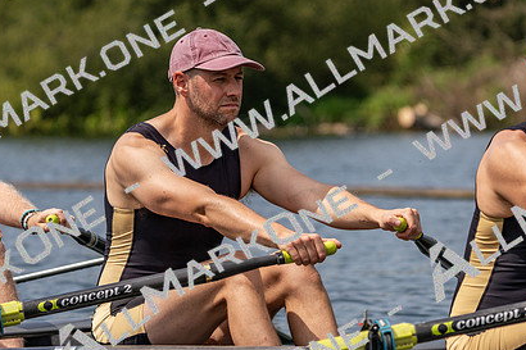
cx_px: 319
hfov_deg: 7.3
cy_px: 181
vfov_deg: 4.9
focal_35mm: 283
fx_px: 4133
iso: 200
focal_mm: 200
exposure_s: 1/1600
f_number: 5.6
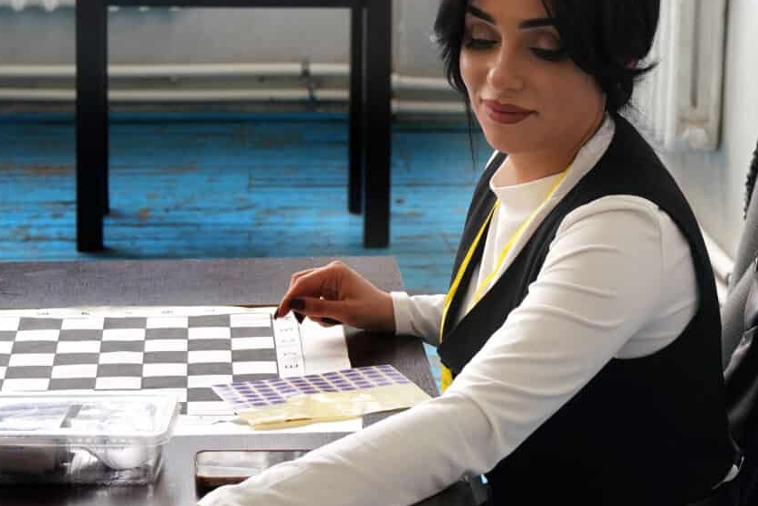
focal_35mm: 110
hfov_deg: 18.5
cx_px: 516
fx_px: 2316
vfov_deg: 12.5
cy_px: 205
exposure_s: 1/100
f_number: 4.5
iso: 640
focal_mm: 36
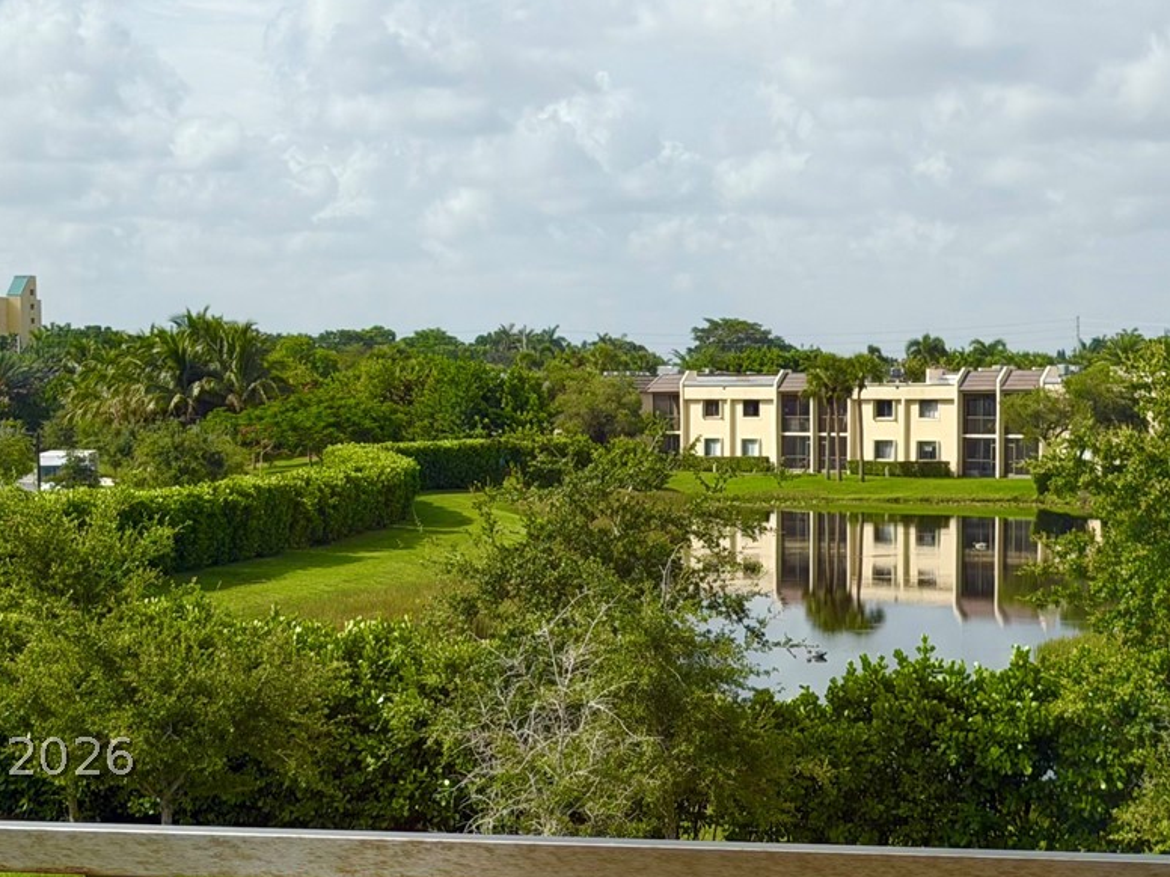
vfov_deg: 14.8
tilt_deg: -6.6
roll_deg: +1.1
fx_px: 3346
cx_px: 597
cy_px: 756
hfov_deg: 19.8
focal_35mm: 99
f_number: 1.78
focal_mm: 6.76
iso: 64
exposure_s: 1/3096
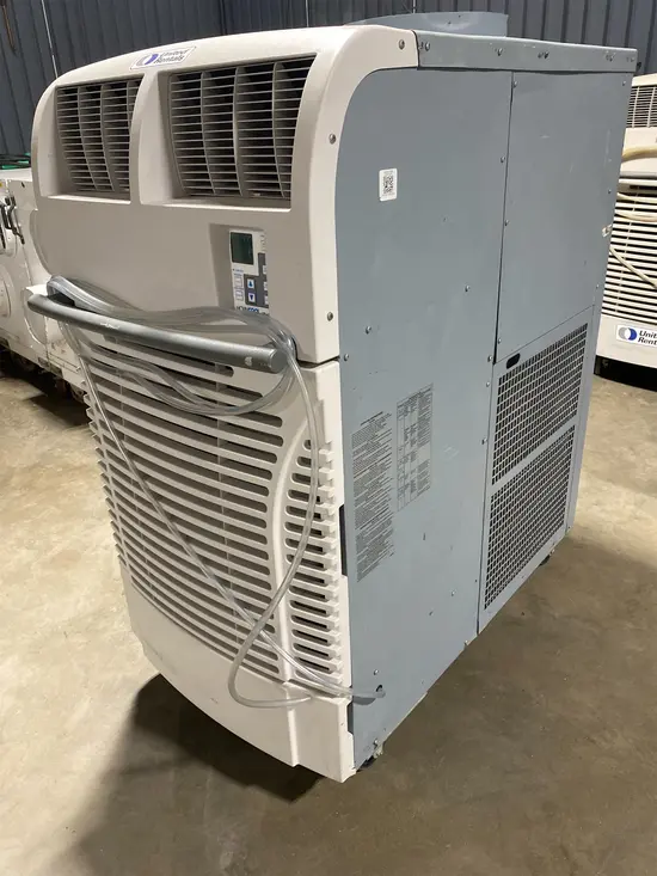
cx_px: 328
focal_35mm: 26
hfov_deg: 53.1
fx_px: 658
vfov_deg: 67.3
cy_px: 438
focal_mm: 4.25
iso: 250
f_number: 1.8
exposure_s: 1/56
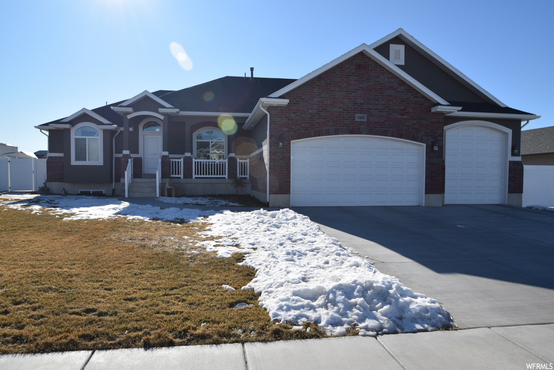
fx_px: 369
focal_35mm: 24
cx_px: 277
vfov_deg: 53.1
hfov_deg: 73.7
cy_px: 185
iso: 200
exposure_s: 1/400
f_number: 10
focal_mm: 16
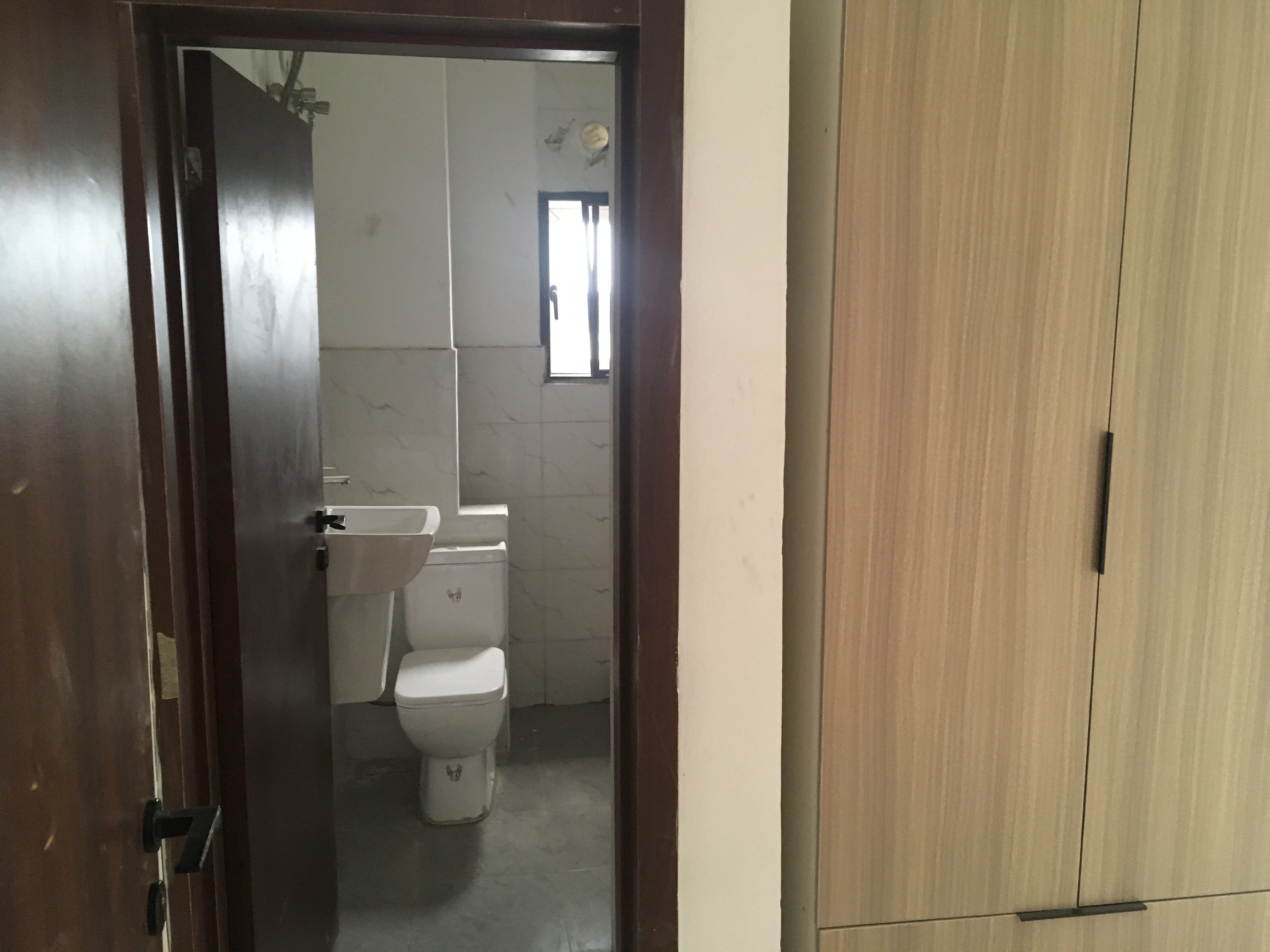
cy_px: 476
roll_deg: +1.0
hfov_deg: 61.7
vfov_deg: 48.2
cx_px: 635
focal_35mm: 29
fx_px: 1064
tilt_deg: -6.2
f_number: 2.2
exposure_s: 1/33
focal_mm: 4.15
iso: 250
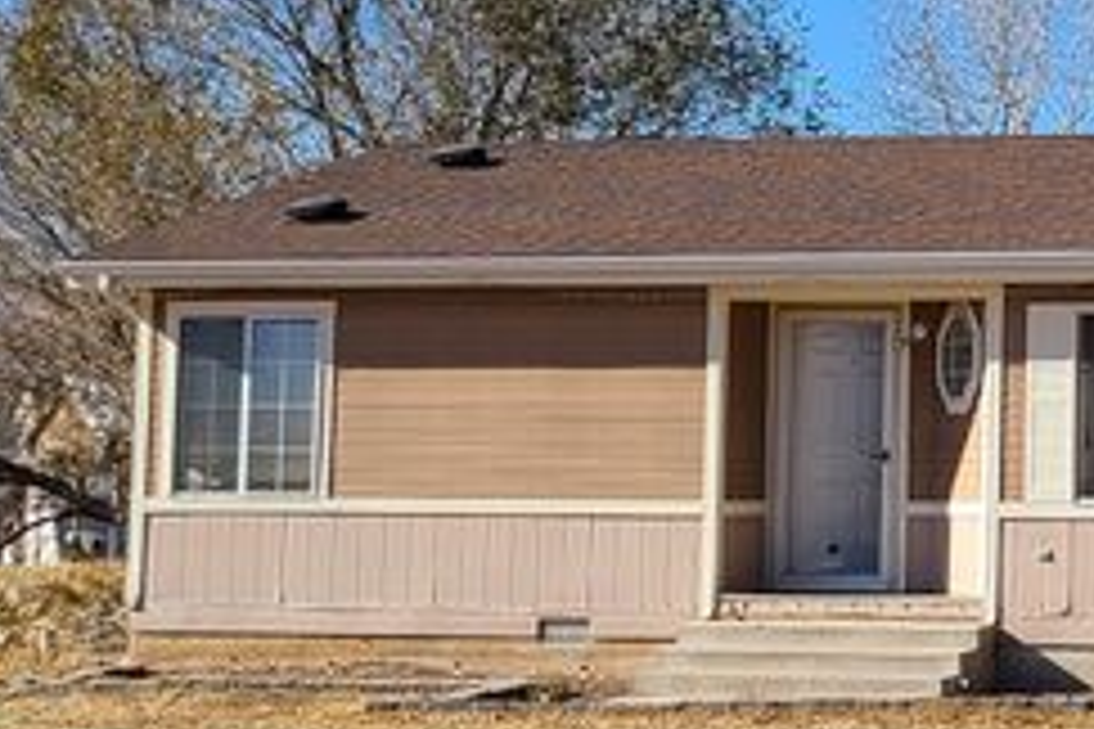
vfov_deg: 12.0
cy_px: 207
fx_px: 3464
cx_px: 1571
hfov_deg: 16.6
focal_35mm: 114
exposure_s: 1/2139
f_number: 1.8
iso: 40
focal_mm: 5.4
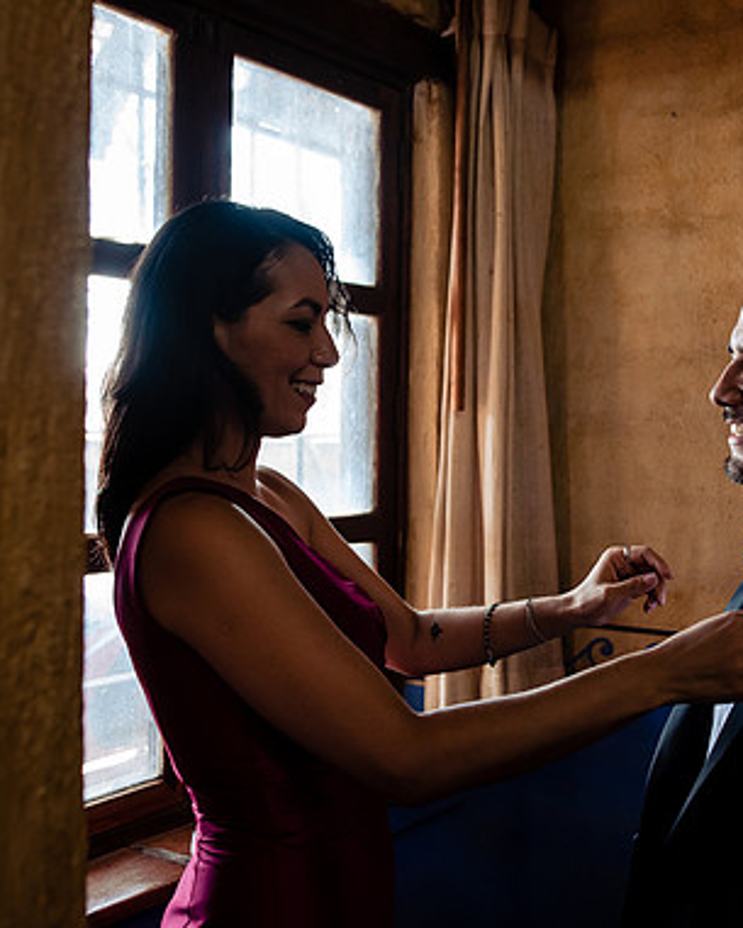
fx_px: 1127
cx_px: 390
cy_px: 470
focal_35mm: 41
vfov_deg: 44.8
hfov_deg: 36.5
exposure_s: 1/100
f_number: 3.5
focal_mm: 24
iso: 800
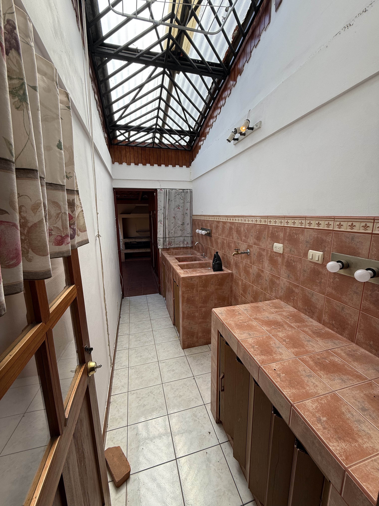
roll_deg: -0.2
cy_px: 253
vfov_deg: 102.1
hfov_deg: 85.7
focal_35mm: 14
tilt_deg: -10.5
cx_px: 190
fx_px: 204
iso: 50
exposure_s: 1/124
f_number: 2.2
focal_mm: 2.22
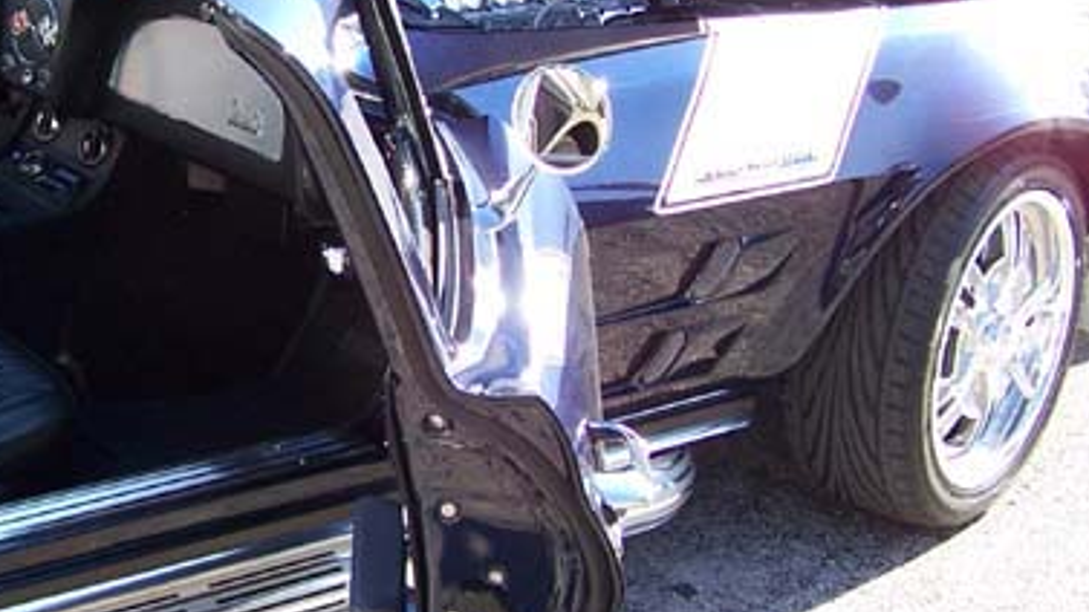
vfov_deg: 13.7
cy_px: 224
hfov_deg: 23.8
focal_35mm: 88
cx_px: 211
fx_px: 2541
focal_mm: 6.3
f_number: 2.8
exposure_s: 1/200
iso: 80
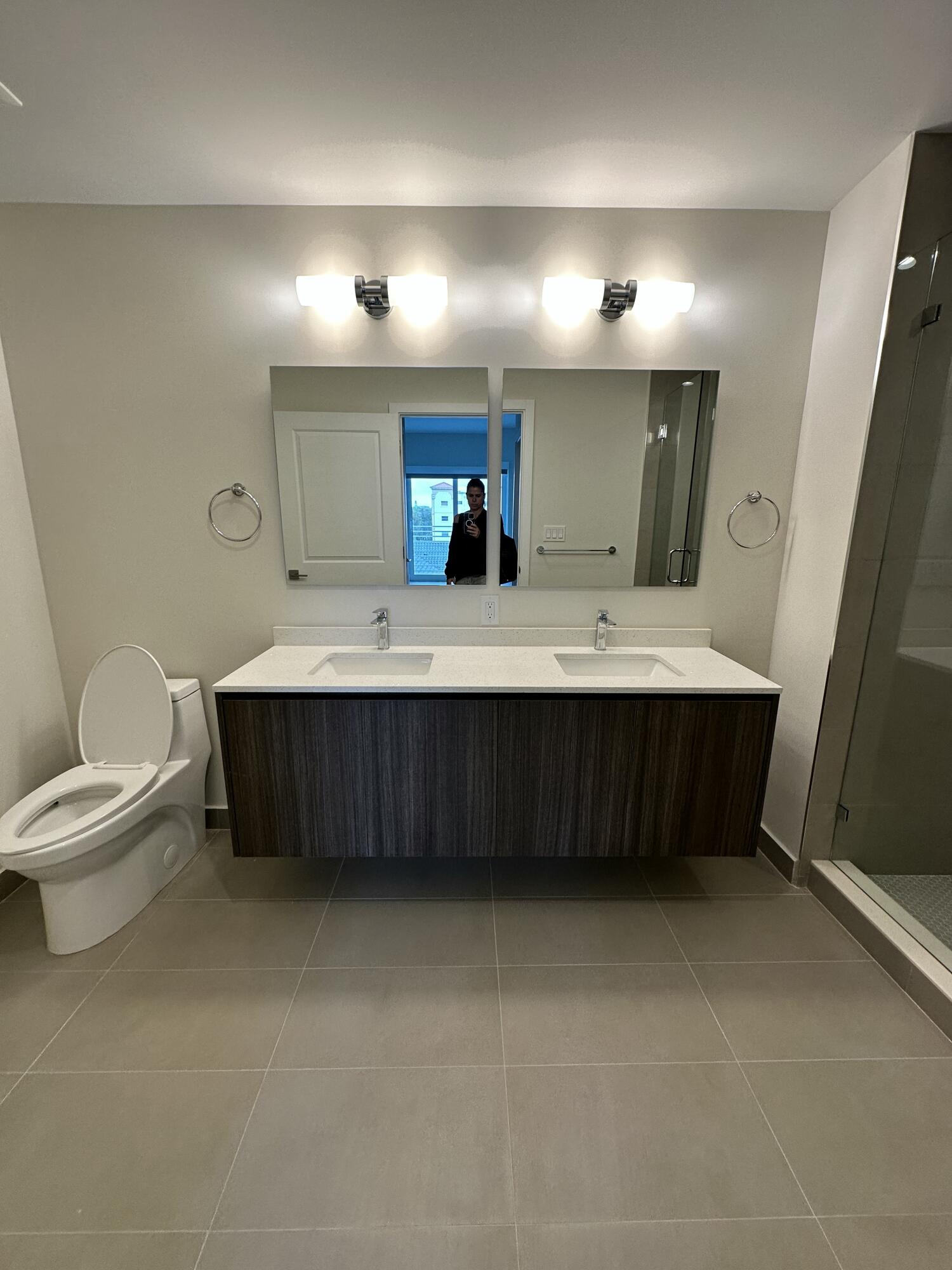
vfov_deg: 102.1
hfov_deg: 85.7
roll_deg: +0.3
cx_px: 476
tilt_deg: -9.8
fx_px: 513
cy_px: 635
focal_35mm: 14
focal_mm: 2.22
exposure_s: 1/120
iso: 100
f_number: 2.2
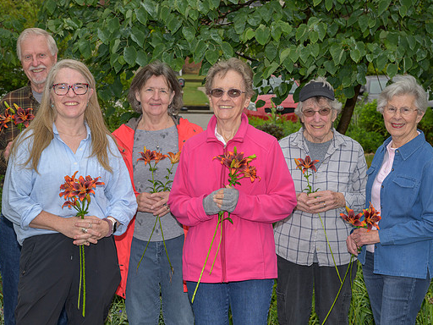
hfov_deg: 28.5
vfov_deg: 21.6
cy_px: 162
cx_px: 190
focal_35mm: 68
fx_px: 851
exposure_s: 1/250
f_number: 7.1
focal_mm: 50
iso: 250
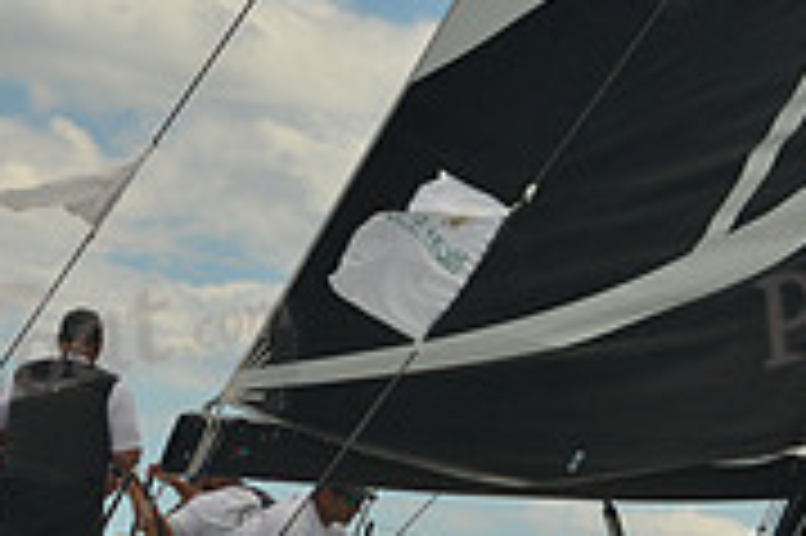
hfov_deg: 9.1
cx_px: 527
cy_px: 547
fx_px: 5078
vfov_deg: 6.0
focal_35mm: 227
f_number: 6.3
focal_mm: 70
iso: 400
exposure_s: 1/1000
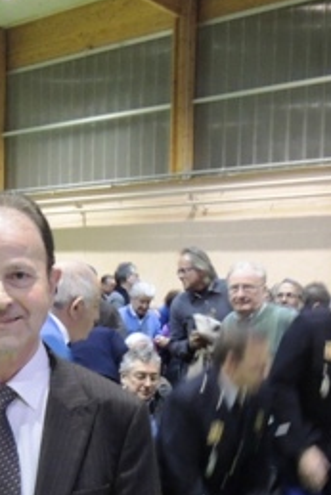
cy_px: 415
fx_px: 1239
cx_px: -13
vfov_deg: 22.2
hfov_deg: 14.9
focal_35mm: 90
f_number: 3.3
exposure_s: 1/13
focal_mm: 6.2
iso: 640
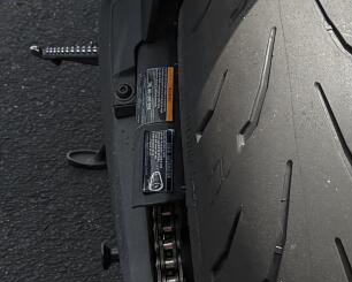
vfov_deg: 10.0
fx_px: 1594
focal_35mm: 153
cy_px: -48
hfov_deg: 12.5
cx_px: 340
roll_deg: -5.7
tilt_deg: -25.1
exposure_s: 1/3021
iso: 80
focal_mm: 6.76
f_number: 1.78
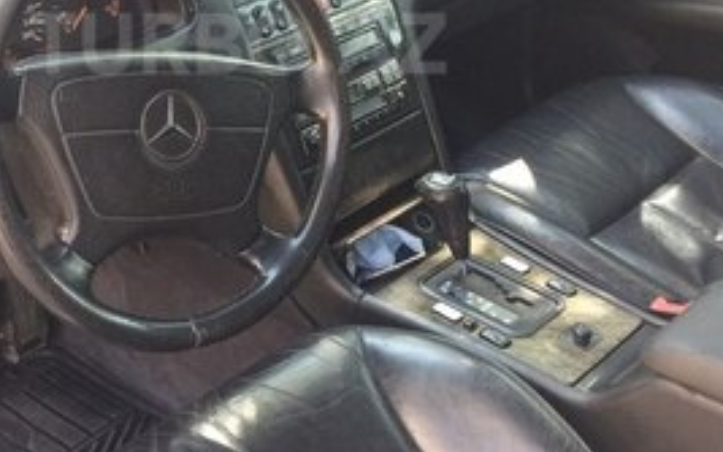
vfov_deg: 22.2
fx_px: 1123
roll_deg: +4.4
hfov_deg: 35.3
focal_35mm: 57
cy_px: 43
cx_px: 238
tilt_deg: -26.7
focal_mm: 4.15
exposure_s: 1/100
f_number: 2.2
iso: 64
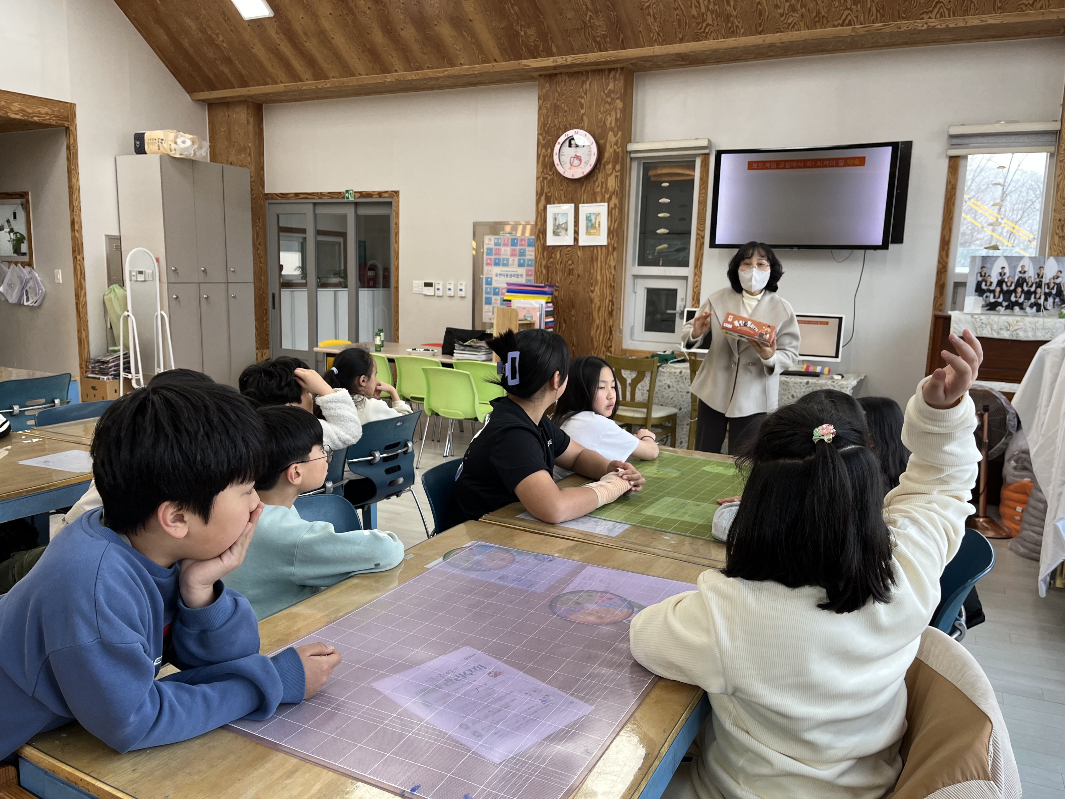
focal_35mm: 26
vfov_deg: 53.1
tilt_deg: -9.3
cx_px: 532
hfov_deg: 67.3
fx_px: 800
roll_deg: -1.5
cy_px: 400
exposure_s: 1/120
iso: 64
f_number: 1.6
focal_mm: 5.1
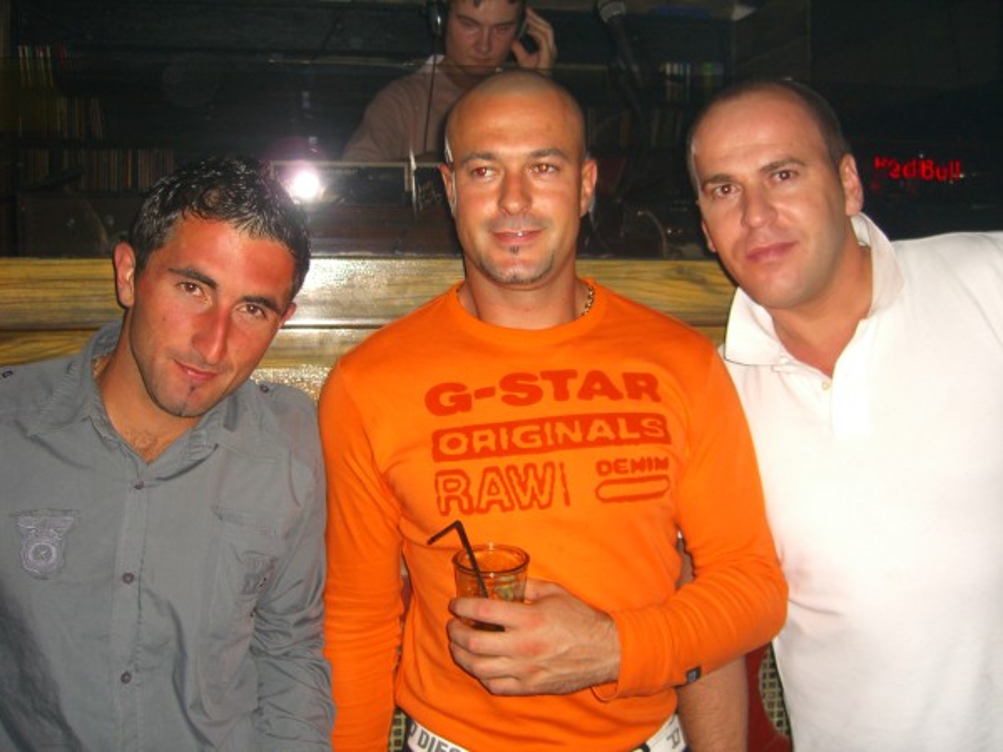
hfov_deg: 49.0
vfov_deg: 37.7
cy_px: 376
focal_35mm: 38
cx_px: 502
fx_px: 1101
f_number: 2.8
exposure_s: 1/60
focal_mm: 7.9
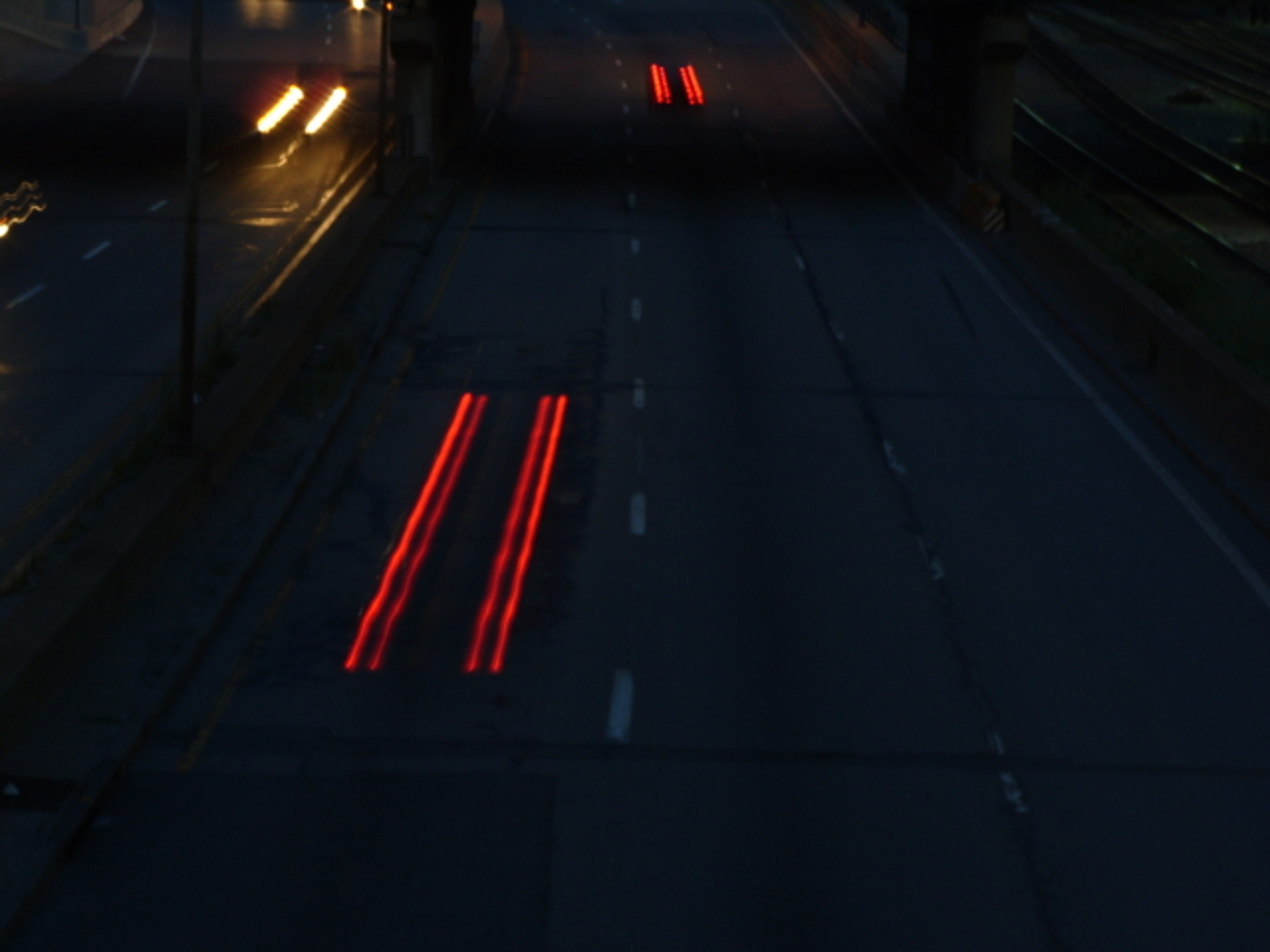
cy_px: 476
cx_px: 635
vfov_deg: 14.1
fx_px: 3852
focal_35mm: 105
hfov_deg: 18.7
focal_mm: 23.3
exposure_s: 1/1.43
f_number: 9.3
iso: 80
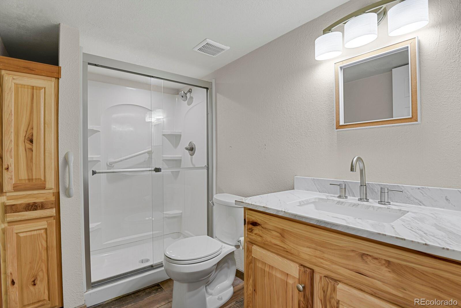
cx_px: 230
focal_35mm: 17
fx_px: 218
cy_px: 154
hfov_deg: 93.3
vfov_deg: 70.4
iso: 250
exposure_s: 1
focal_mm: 17
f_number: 8
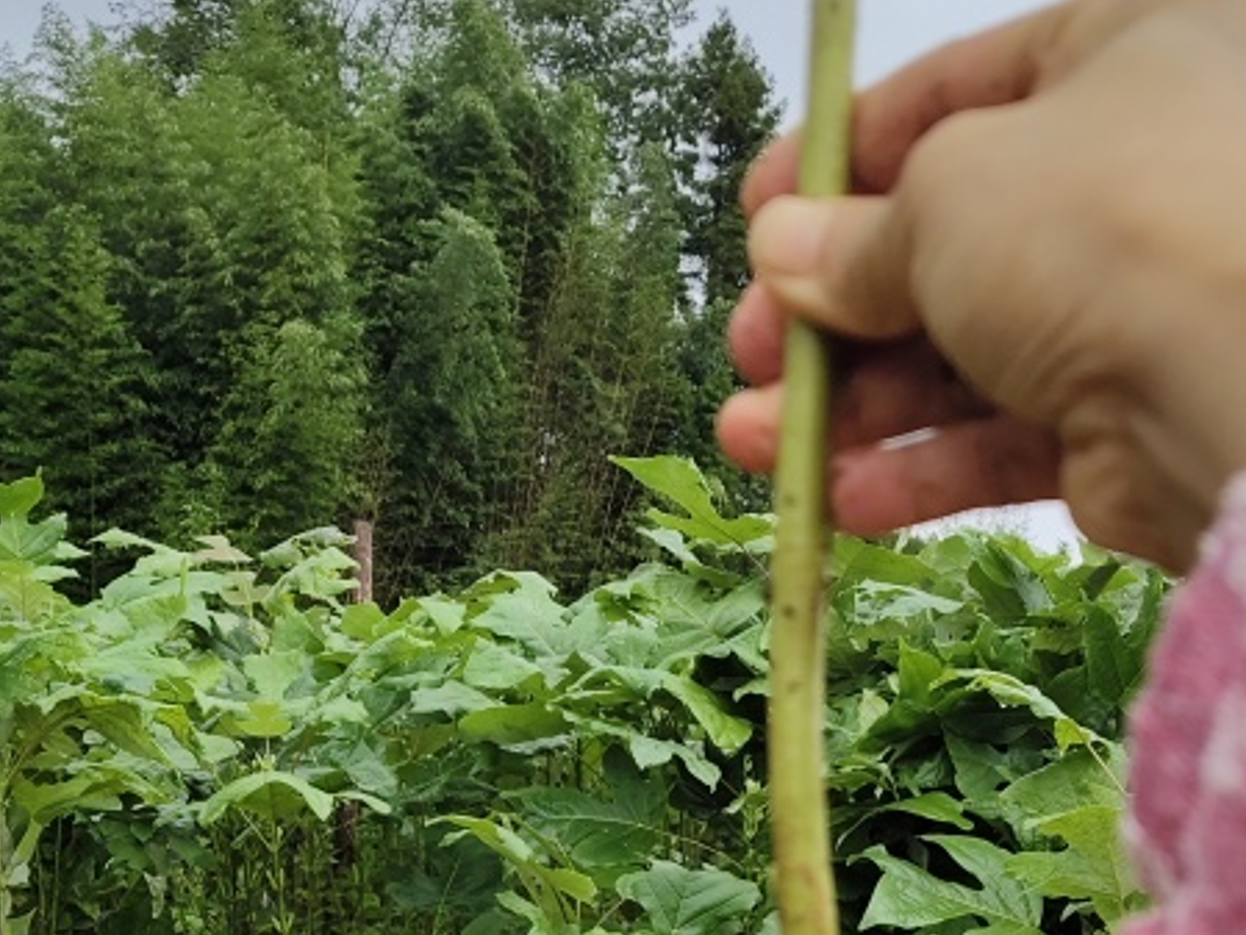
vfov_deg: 23.4
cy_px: 1136
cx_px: 730
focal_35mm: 57
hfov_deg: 33.7
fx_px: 2052
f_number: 1.88
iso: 62
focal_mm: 5.56
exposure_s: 1/268
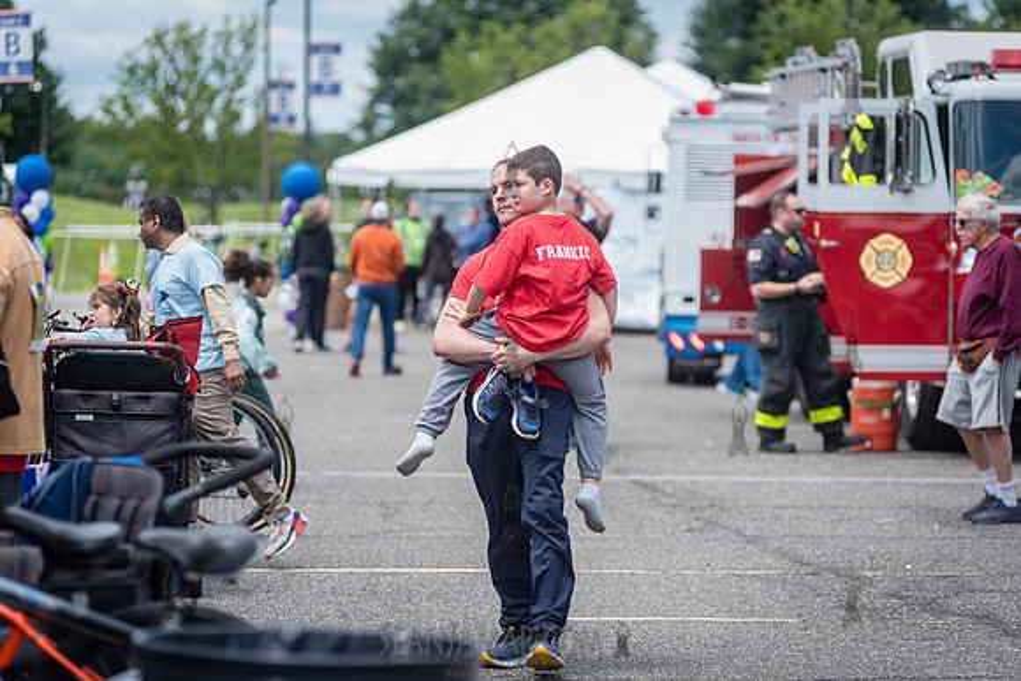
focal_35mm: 189
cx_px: 510
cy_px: 340
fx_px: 5353
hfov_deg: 10.9
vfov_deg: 7.3
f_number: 4
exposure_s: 1/4000
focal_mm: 185
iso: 1000
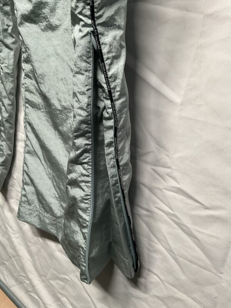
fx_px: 258
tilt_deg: -44.3
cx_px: 116
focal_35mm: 29
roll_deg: +16.5
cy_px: 154
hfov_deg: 48.2
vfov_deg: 61.7
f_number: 1.8
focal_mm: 3
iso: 100
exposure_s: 1/60
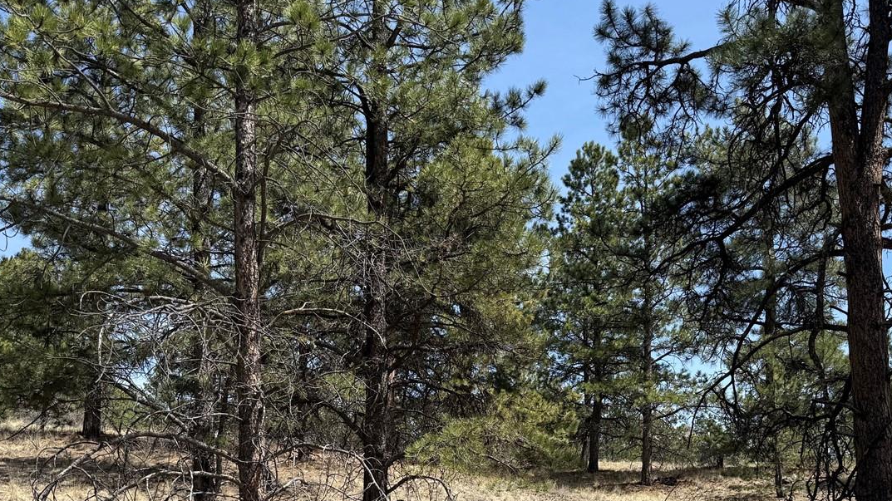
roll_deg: +0.3
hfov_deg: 51.6
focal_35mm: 39
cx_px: 483
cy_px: 454
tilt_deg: +5.4
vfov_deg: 29.1
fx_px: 922
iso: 80
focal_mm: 6.76
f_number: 1.78
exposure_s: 1/2370
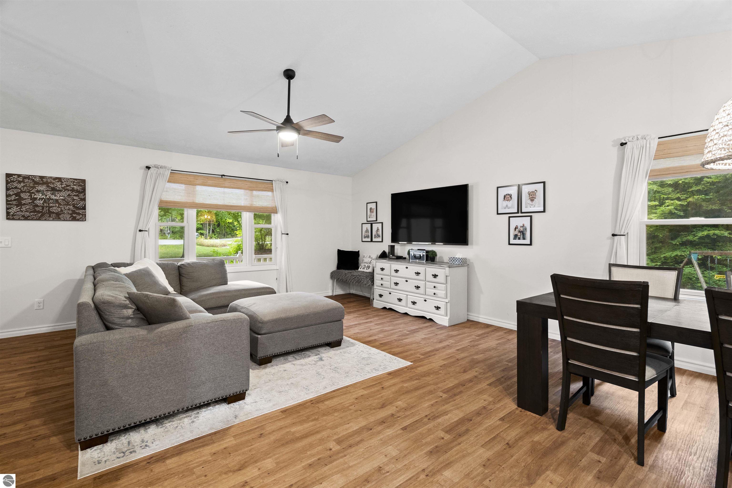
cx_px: 366
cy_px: 244
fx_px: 325
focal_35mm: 16
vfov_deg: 73.7
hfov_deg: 96.7
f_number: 7.1
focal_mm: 16
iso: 640
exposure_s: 1
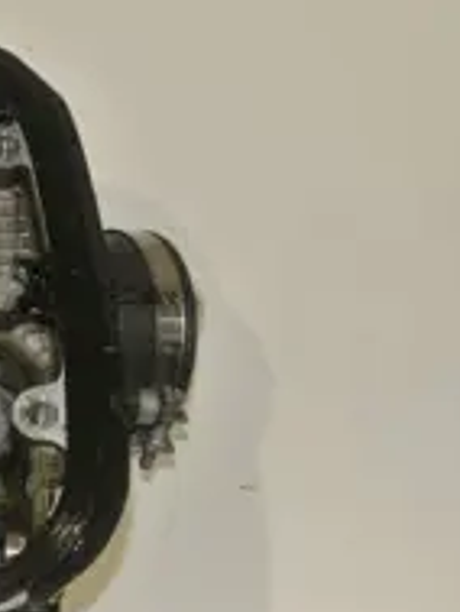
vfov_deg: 21.1
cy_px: 356
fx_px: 1646
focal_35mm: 93
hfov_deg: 14.8
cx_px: -224
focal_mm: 12.7
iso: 200
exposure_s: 1/60
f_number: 4
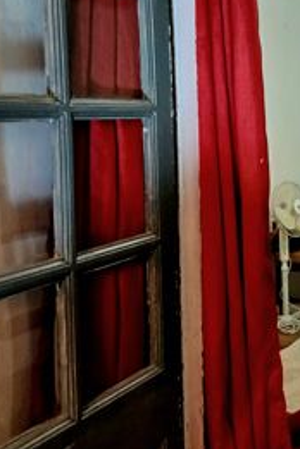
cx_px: 293
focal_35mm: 55
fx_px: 687
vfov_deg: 36.0
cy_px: 160
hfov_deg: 23.7
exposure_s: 1/33.3
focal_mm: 3.98
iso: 250
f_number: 1.8
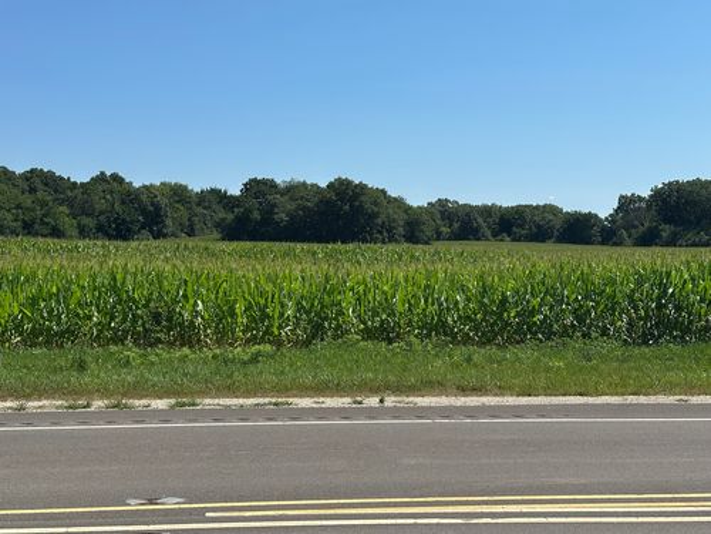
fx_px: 986
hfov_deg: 39.7
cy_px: 267
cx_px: 356
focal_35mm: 48
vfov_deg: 30.3
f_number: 1.78
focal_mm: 6.86
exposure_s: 1/4785
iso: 64
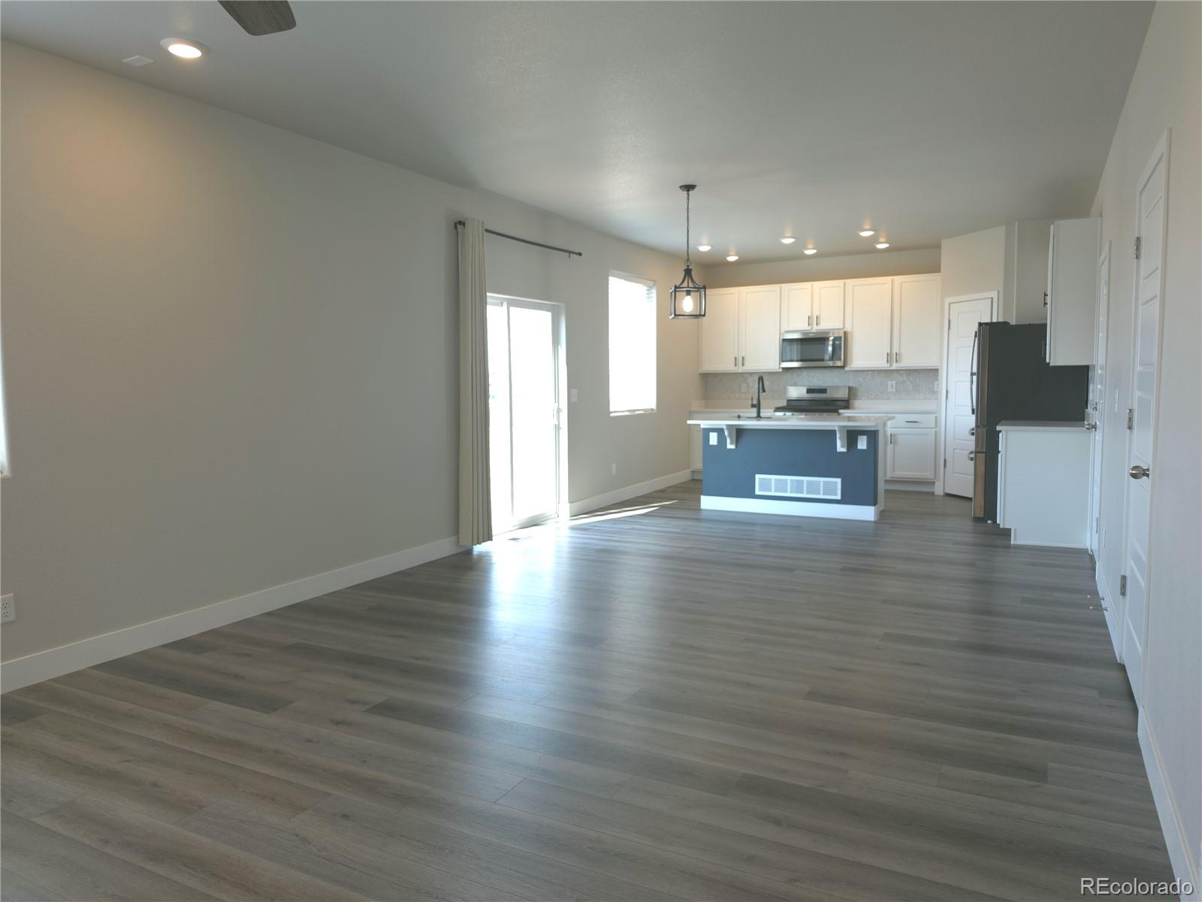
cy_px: 451
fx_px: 799
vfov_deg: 58.9
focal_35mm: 23
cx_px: 601
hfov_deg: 73.9
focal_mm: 6.5
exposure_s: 1/60
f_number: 1.4
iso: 25
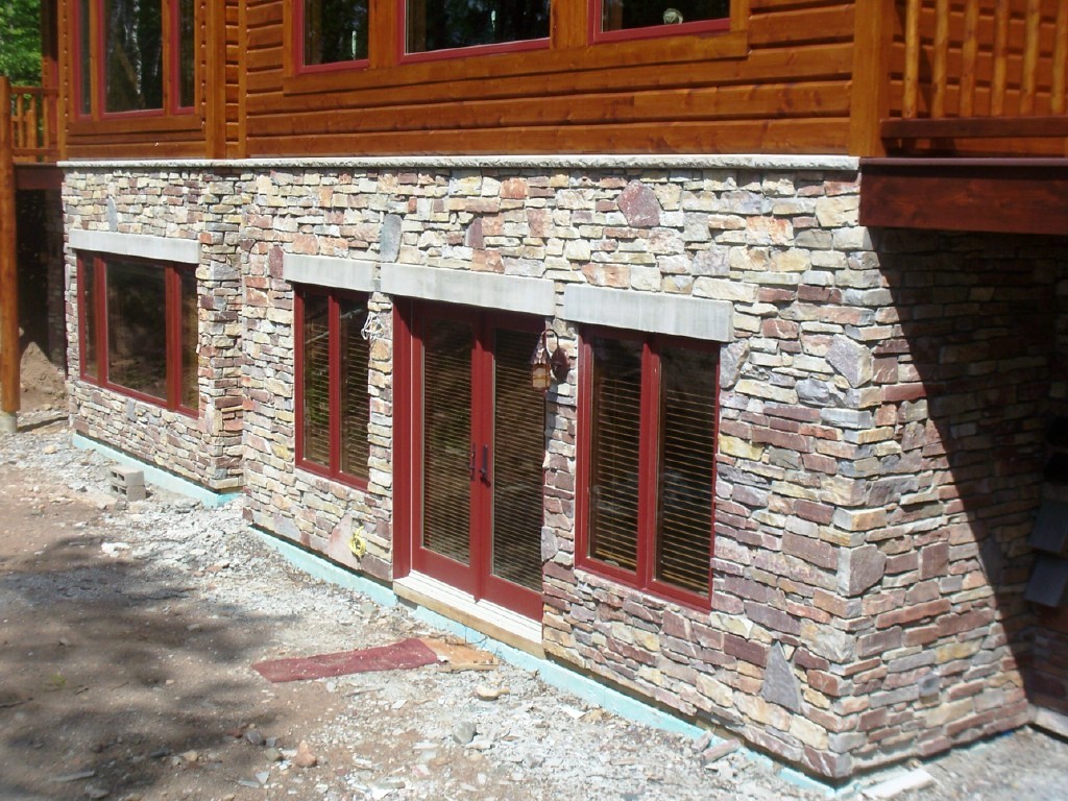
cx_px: 534
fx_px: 1512
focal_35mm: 49
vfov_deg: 29.7
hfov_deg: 38.9
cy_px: 400
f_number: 4
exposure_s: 1/640
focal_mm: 8
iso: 64
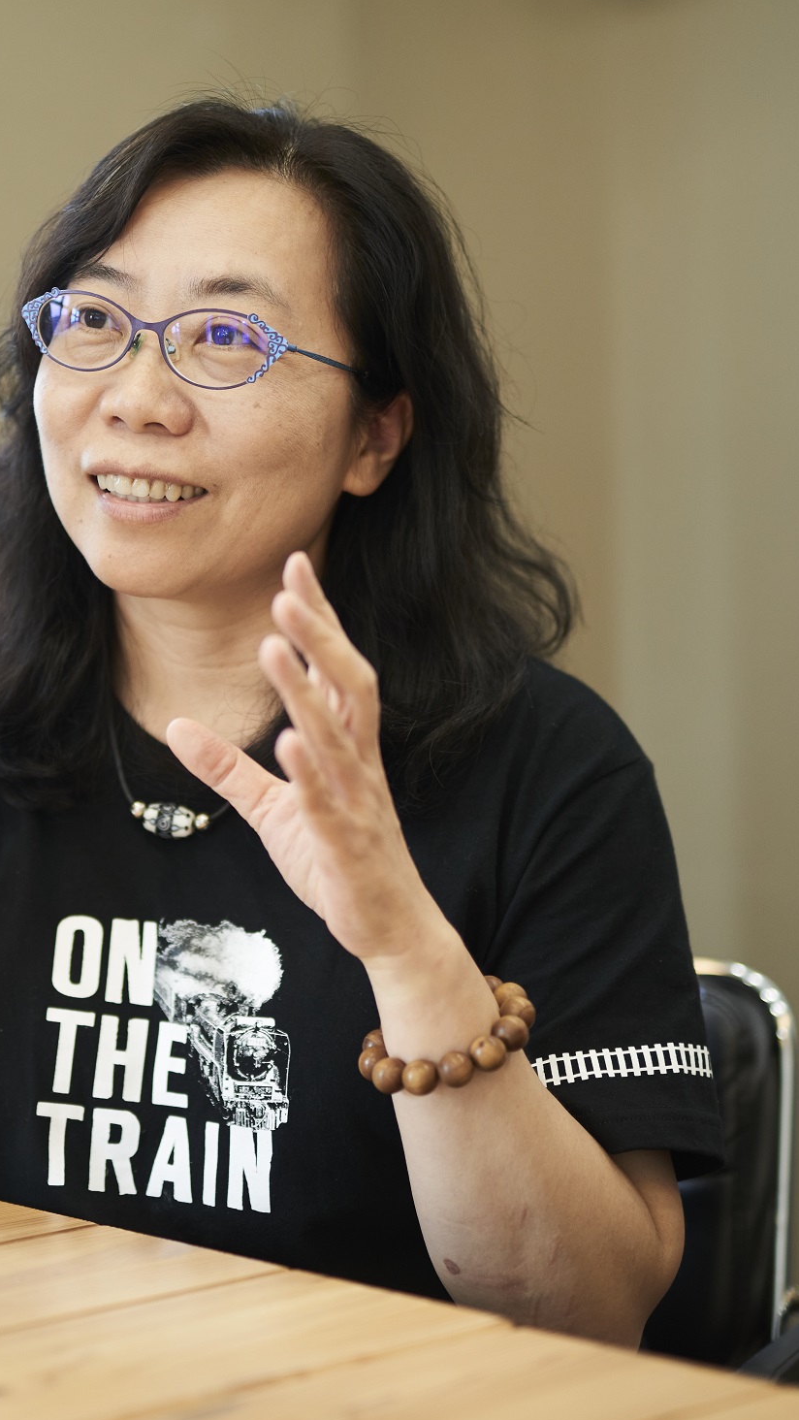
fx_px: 2974
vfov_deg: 26.8
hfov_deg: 15.2
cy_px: 713
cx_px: 198
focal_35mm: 79
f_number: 1.4
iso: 800
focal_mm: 50
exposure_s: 1/250
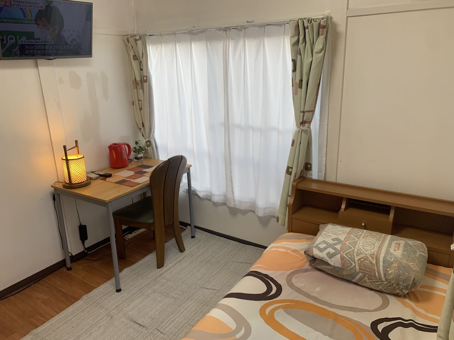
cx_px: 227
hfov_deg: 67.3
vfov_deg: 53.1
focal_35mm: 26
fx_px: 341
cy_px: 170
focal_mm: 4.25
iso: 80
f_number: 1.8
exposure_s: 1/100
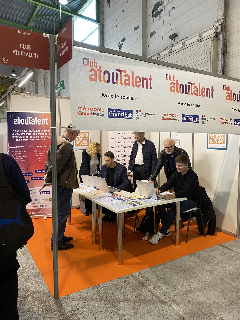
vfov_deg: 67.3
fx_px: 240
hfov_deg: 53.1
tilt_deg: -4.6
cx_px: 120
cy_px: 160
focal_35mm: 26
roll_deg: +0.0
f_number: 1.8
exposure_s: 1/50
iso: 200
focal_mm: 4.25
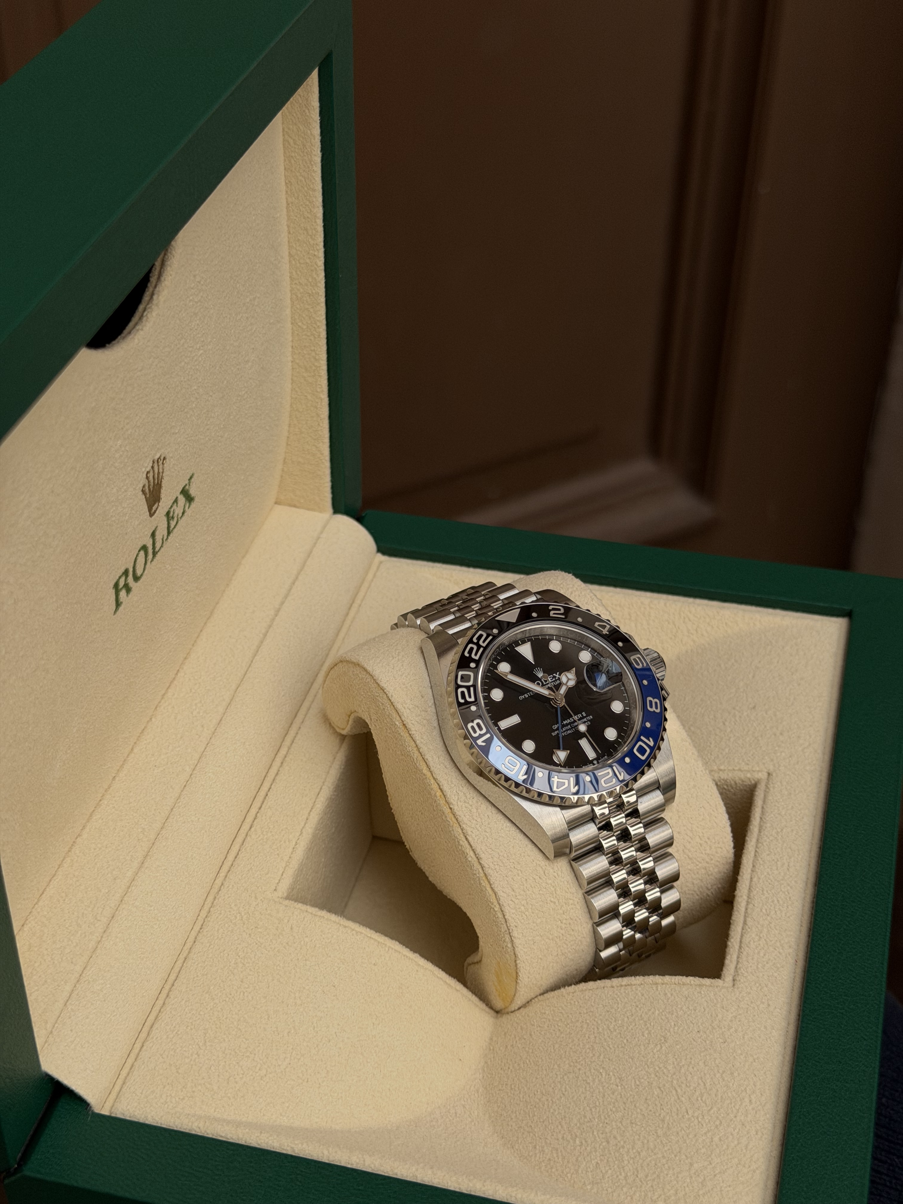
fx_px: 1670
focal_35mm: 48
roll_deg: -1.5
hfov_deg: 30.3
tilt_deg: -39.3
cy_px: 602
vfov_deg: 39.7
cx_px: 452
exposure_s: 1/1980
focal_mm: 6.76
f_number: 1.78
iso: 64
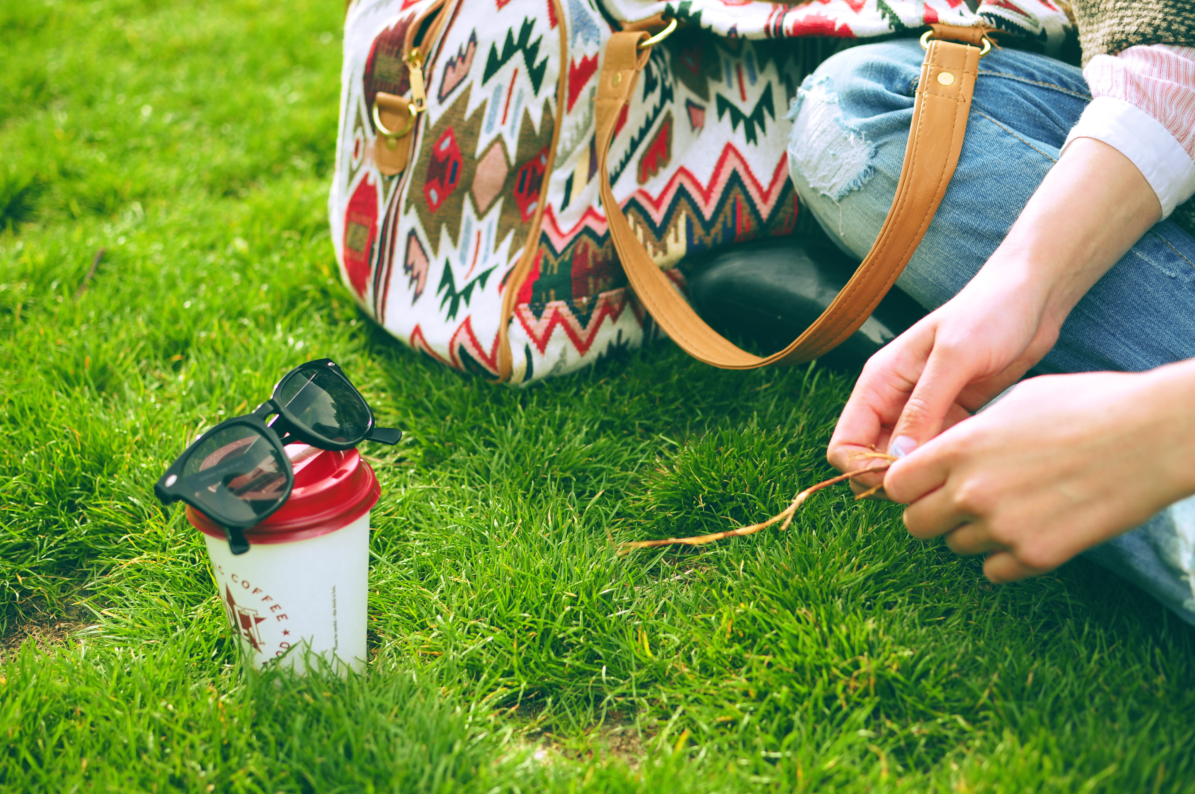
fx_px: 1741
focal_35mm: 52
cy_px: 397
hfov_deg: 37.9
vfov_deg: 25.7
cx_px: 598
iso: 200
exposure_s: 1/320
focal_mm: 35
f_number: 2.5
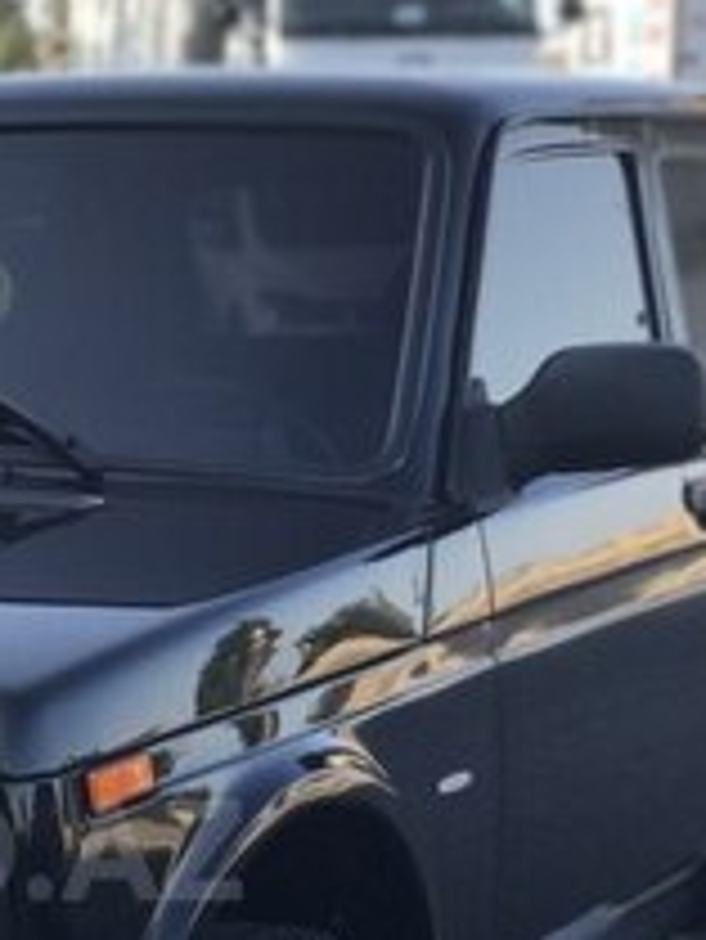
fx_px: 3667
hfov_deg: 10.8
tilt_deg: -10.2
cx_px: -103
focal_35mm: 135
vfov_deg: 14.5
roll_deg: +0.4
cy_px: 850
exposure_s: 1/264
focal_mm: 6.6
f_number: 2.8
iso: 20
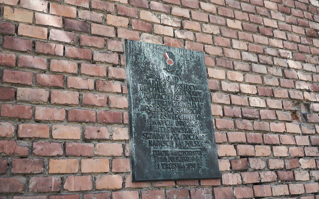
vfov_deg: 32.0
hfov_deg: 49.3
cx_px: 159
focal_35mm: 40
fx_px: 348
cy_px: 96
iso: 1000
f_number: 4
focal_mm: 26
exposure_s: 1/800
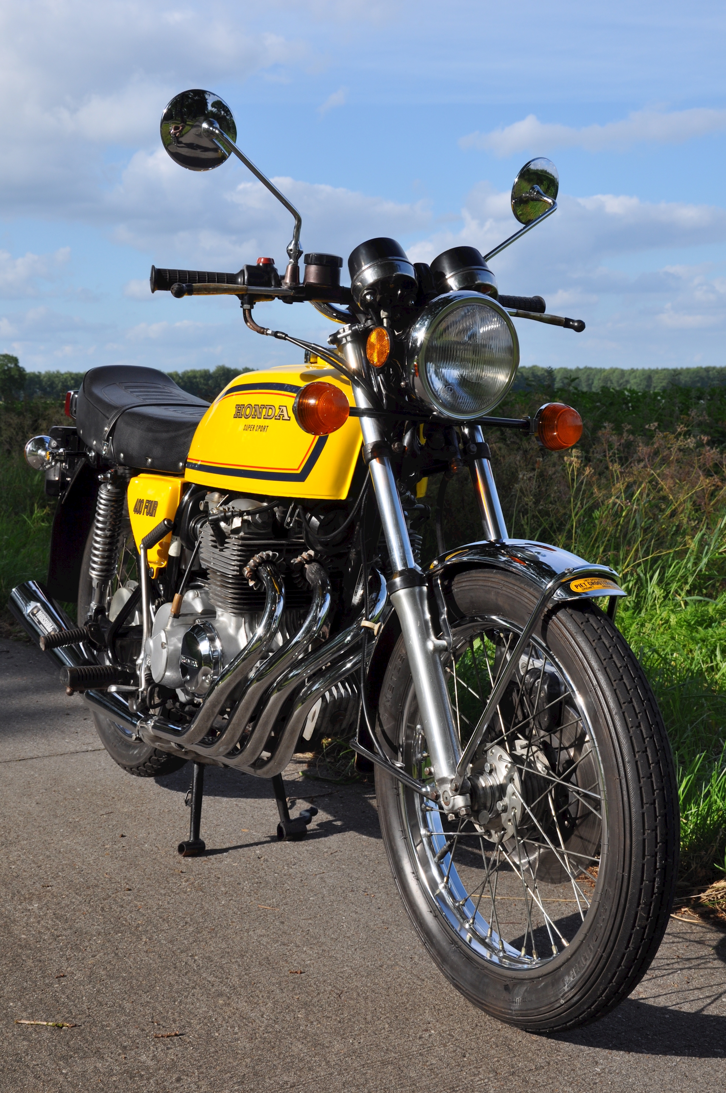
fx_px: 1456
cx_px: 363
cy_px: 546
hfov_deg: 28.0
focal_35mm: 48
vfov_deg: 41.2
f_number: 13
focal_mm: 32
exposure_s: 1/160
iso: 200
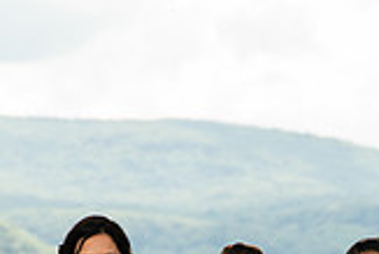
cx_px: 230
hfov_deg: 8.0
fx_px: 2708
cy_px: 393
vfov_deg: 5.3
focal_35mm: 257
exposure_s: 1/4000
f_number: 2.8
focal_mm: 70
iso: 1000
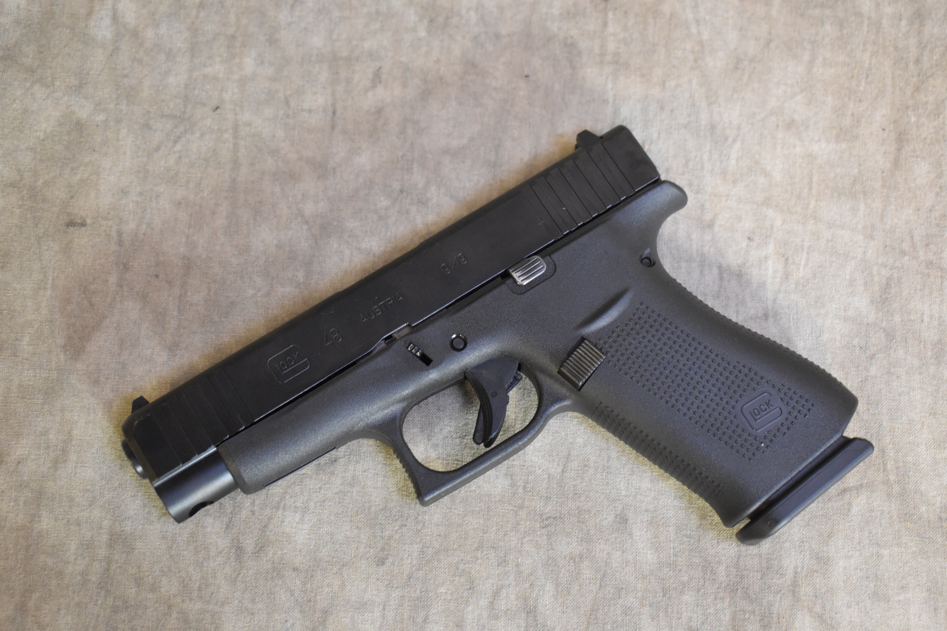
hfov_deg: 37.9
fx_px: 1381
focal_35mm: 52
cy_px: 316
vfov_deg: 25.8
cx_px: 474
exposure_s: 1/15
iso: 3200
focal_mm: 35
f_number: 4.5
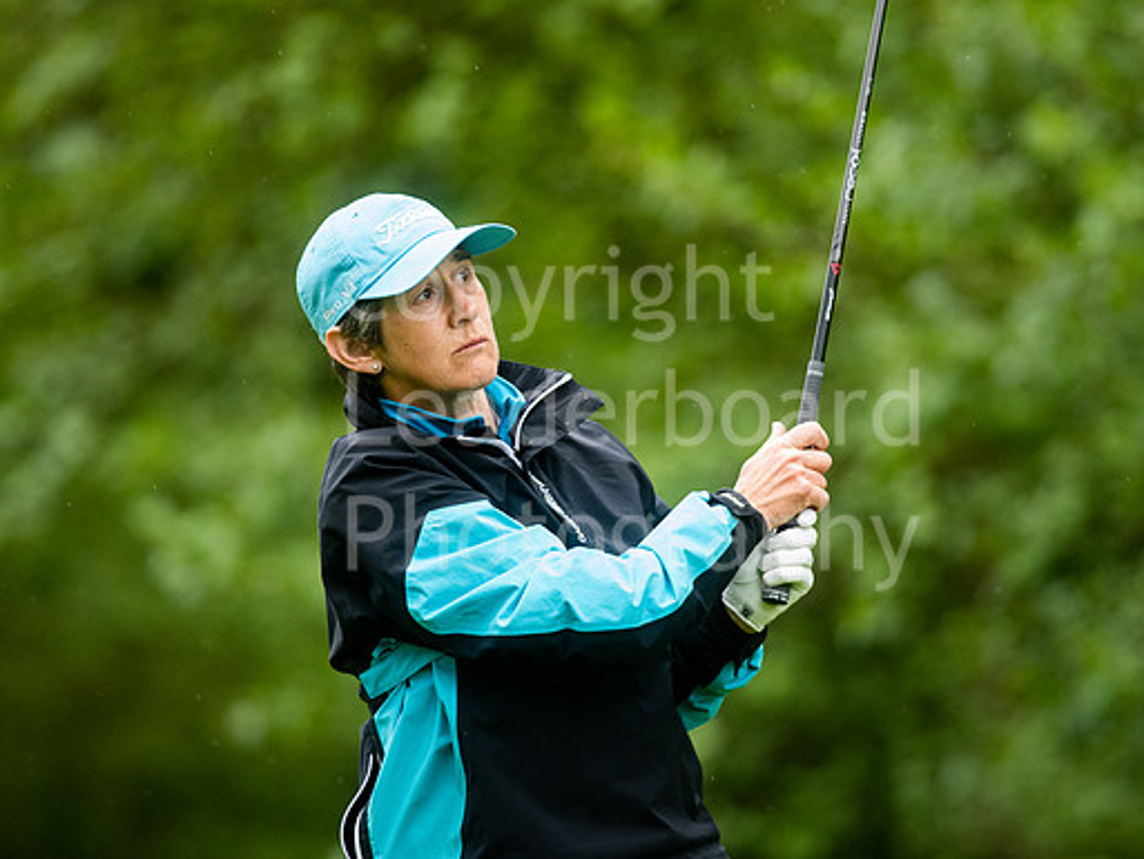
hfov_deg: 4.1
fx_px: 16164
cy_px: 430
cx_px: 636
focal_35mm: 489
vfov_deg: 3.0
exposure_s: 1/1000
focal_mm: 300
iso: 1600
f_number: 4
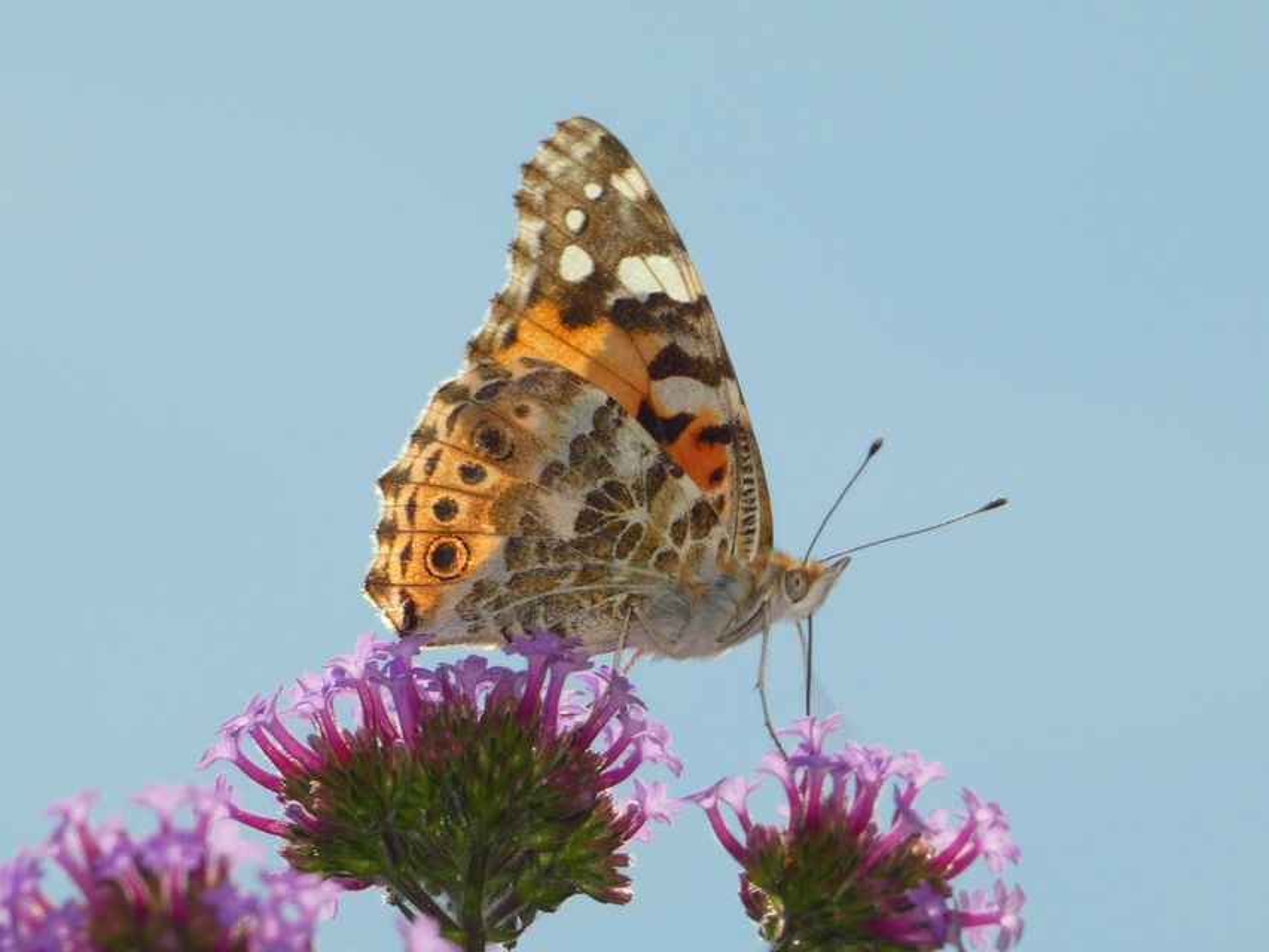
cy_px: 476
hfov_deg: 5.7
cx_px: 634
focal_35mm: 350
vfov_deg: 4.2
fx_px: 12833
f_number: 5.6
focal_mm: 62.7
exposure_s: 1/320
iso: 80
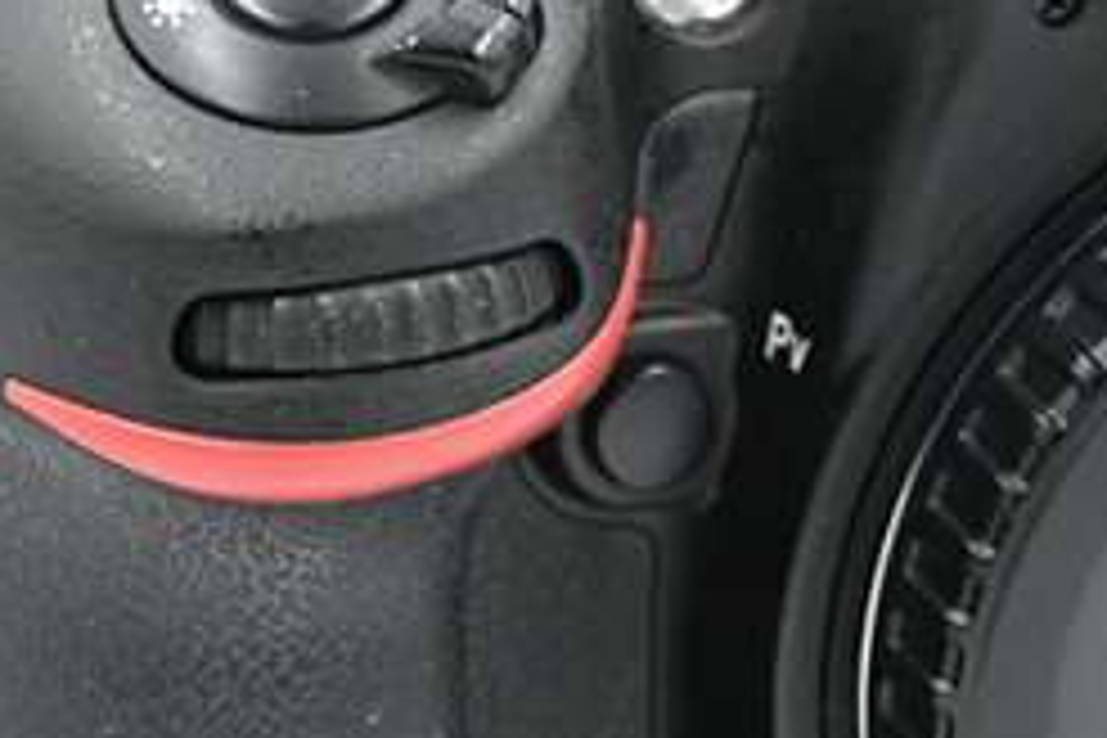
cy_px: 353
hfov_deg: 7.0
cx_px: 873
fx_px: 9101
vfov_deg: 4.6
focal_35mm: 296
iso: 200
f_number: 13
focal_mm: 75
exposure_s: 1/20
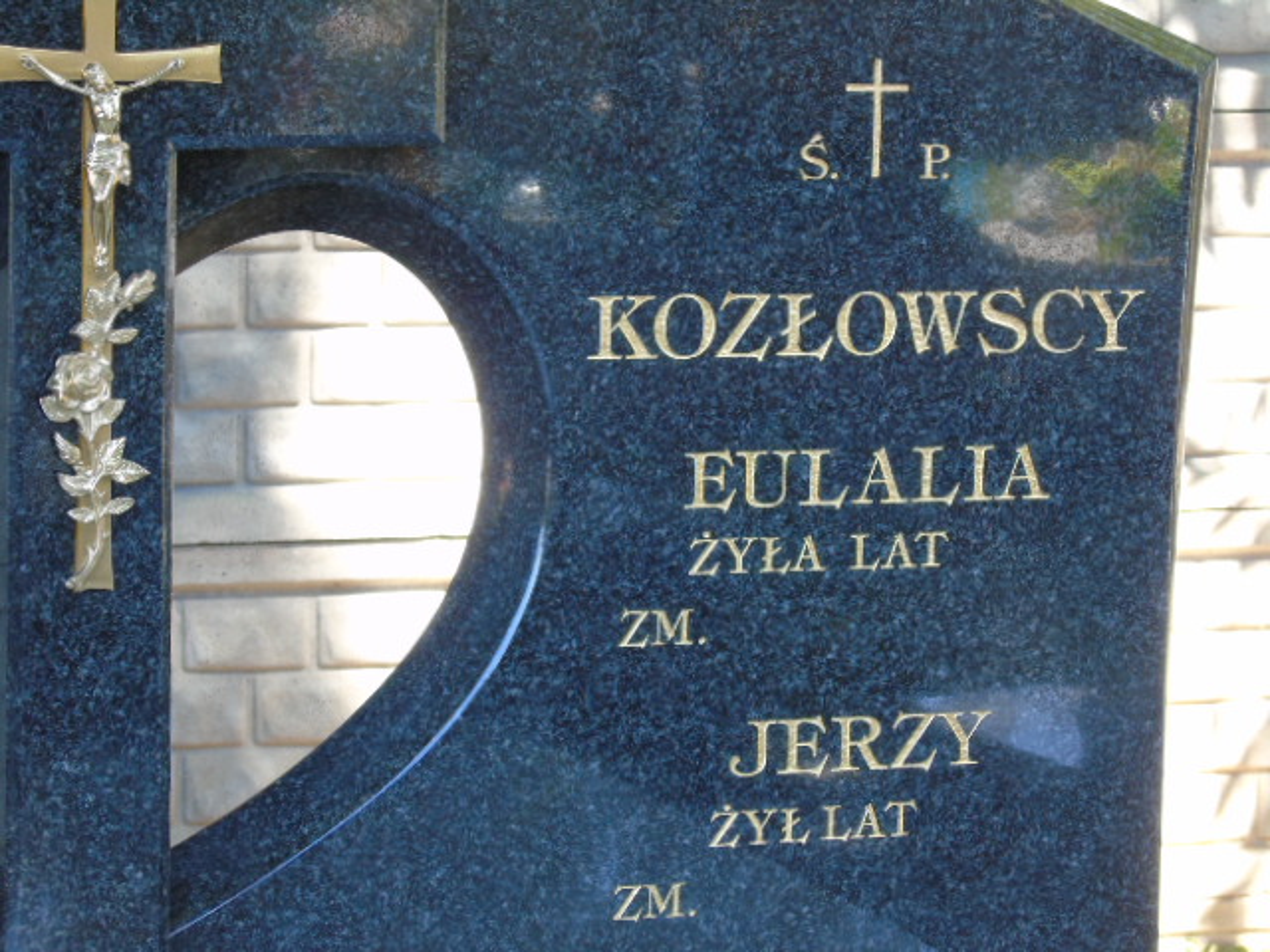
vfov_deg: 10.4
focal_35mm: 142
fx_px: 5210
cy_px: 476
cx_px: 635
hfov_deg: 13.9
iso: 400
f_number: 4.7
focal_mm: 25
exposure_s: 1/125
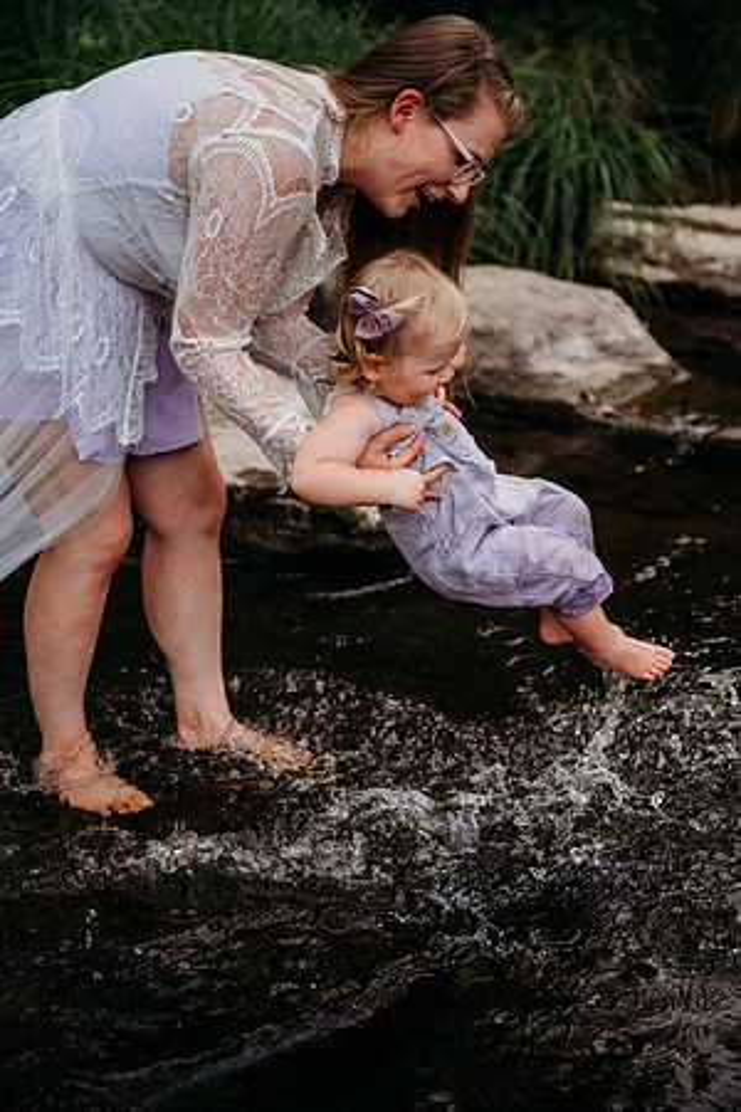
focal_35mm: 49
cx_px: 370
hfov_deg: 27.5
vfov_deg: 40.3
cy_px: 556
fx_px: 1513
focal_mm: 49
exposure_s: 1/1600
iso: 500
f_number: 2.8
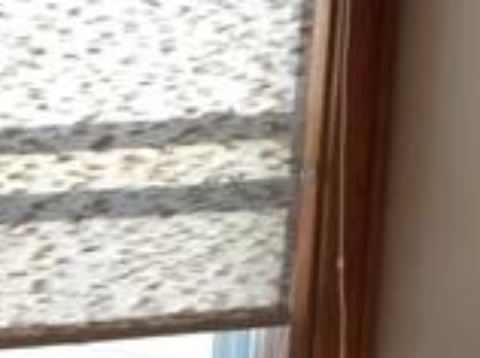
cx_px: -605
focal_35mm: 188
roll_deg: +0.0
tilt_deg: -12.6
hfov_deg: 9.5
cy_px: 655
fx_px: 2603
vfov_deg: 7.6
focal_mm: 4.15
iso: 32
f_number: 2.2
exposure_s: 1/120
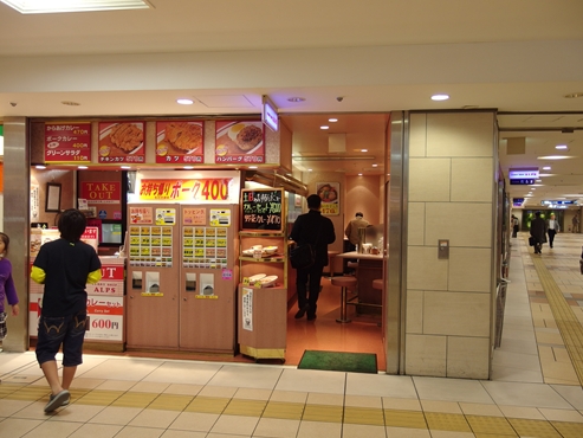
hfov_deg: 63.4
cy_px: 219
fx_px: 472
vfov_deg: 49.8
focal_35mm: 28
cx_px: 292
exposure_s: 1/45
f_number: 1.8
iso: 125
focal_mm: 6
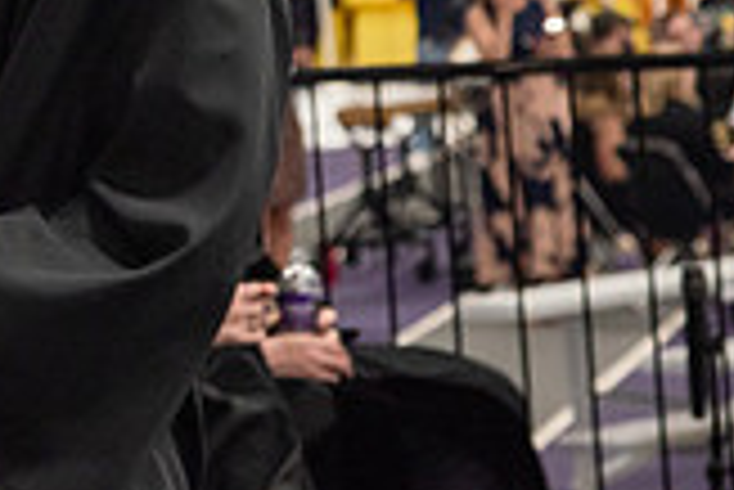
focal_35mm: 278
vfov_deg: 4.9
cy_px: -83
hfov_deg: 7.2
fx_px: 5673
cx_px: -491
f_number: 5
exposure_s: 1/200
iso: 1000
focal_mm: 78
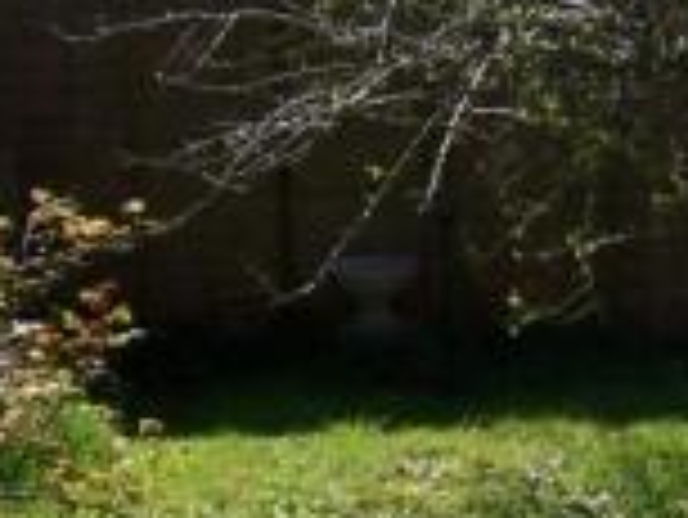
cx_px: 650
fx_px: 2725
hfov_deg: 14.2
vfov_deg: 10.7
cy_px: 588
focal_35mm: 137
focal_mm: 6
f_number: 4.8
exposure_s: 1/350
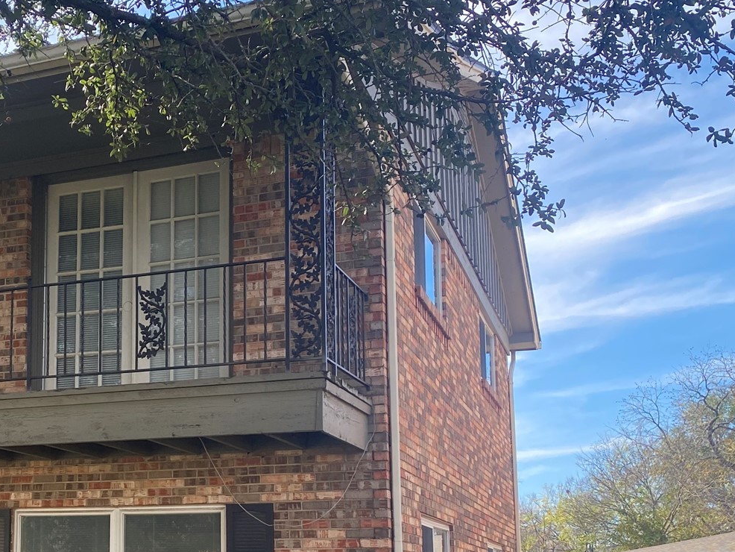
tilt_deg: +6.0
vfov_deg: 26.5
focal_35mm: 54
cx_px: 116
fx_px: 1147
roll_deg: -1.0
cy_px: 447
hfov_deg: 34.1
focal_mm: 4.25
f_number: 1.8
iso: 32
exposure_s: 1/582
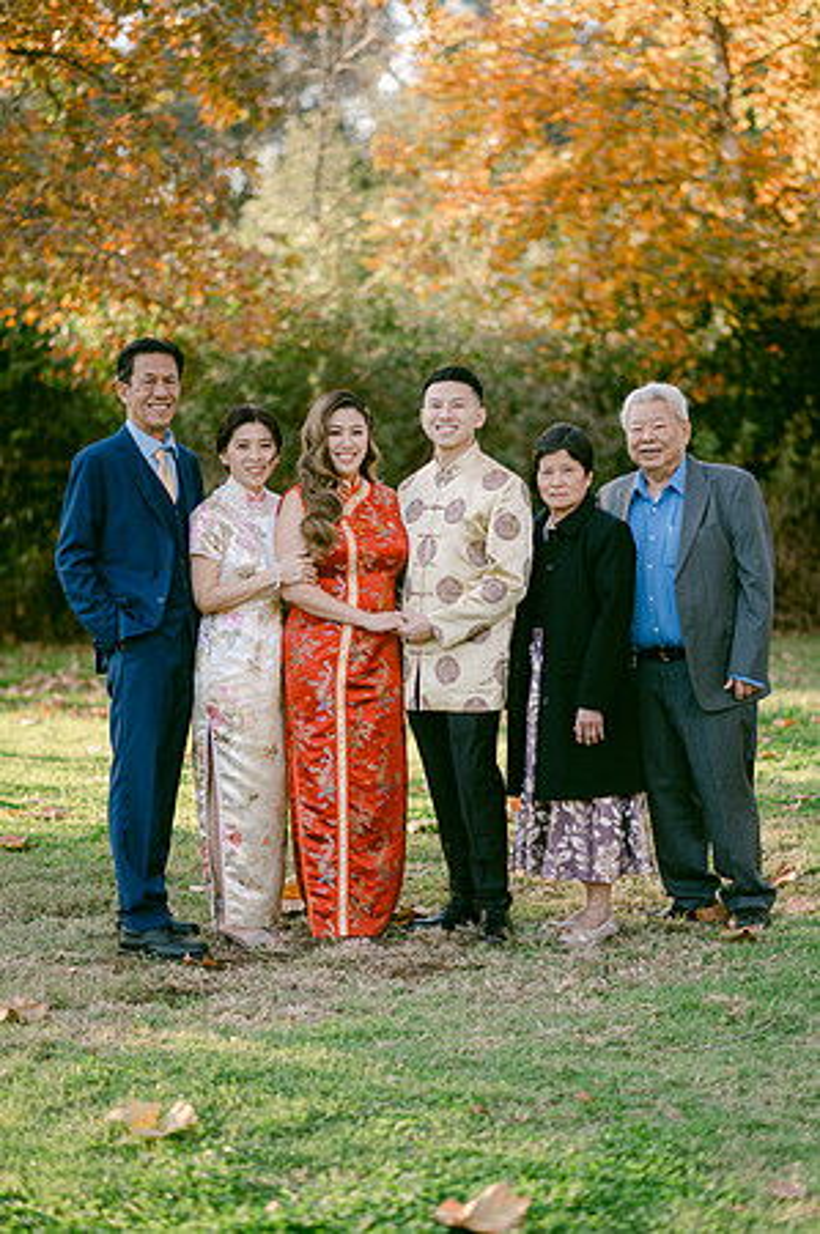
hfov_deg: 16.0
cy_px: 617
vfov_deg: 23.9
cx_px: 410
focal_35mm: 85
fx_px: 2911
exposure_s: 1/640
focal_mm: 85
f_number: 2
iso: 200
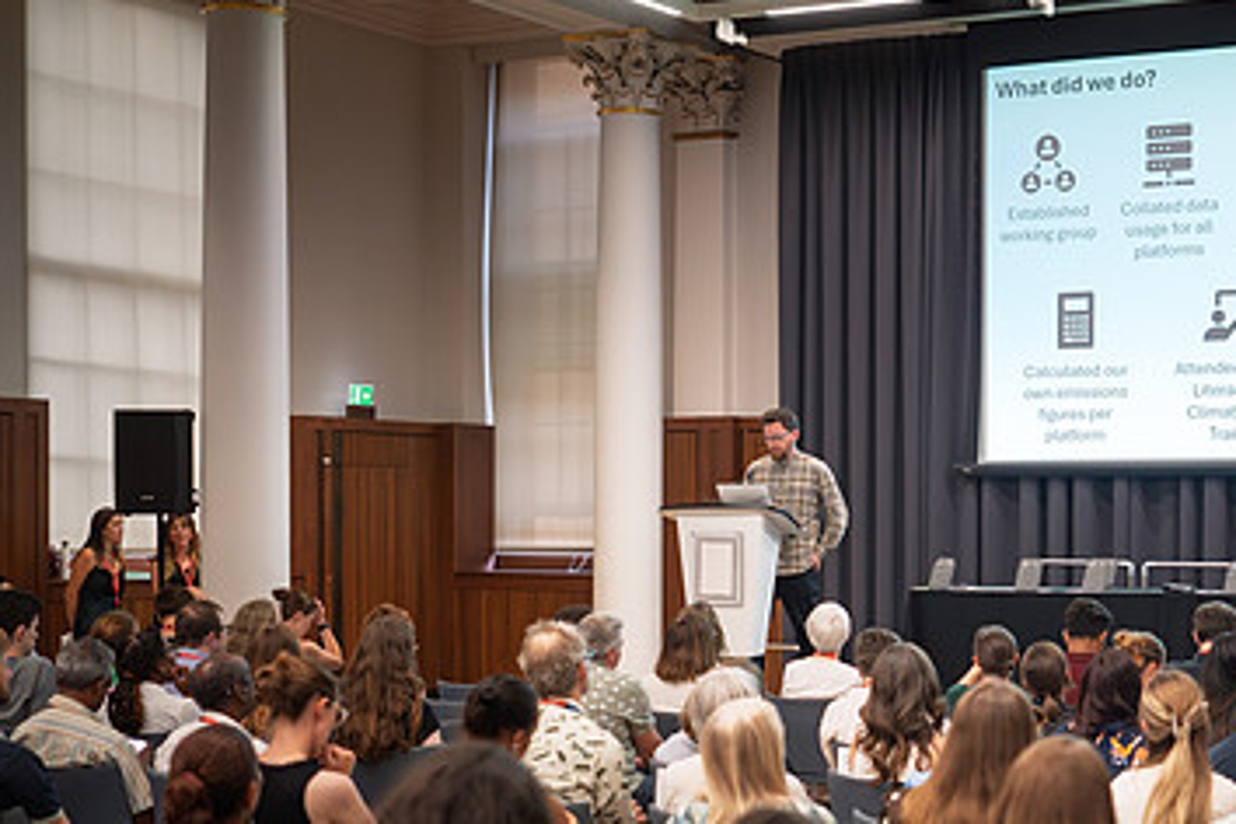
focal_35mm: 68
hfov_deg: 28.9
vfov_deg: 19.9
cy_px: 578
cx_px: 1014
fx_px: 2334
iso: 1600
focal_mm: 40
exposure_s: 1/250
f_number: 2
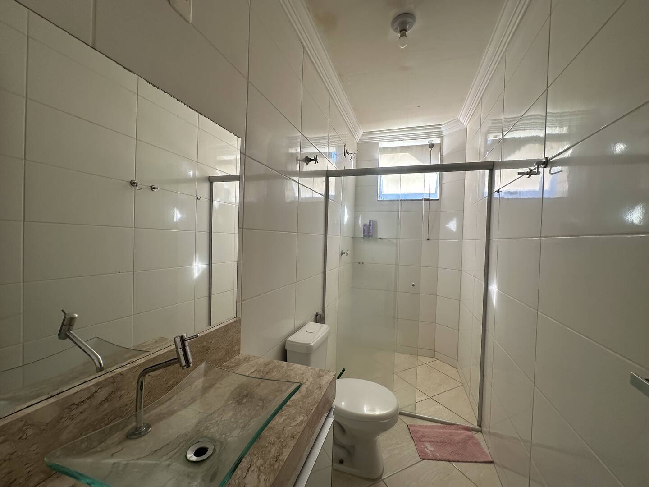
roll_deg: -2.0
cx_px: 324
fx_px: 262
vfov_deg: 85.7
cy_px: 244
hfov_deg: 102.1
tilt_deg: -0.7
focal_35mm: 14
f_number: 2.2
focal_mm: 2.22
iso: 40
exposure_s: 1/99
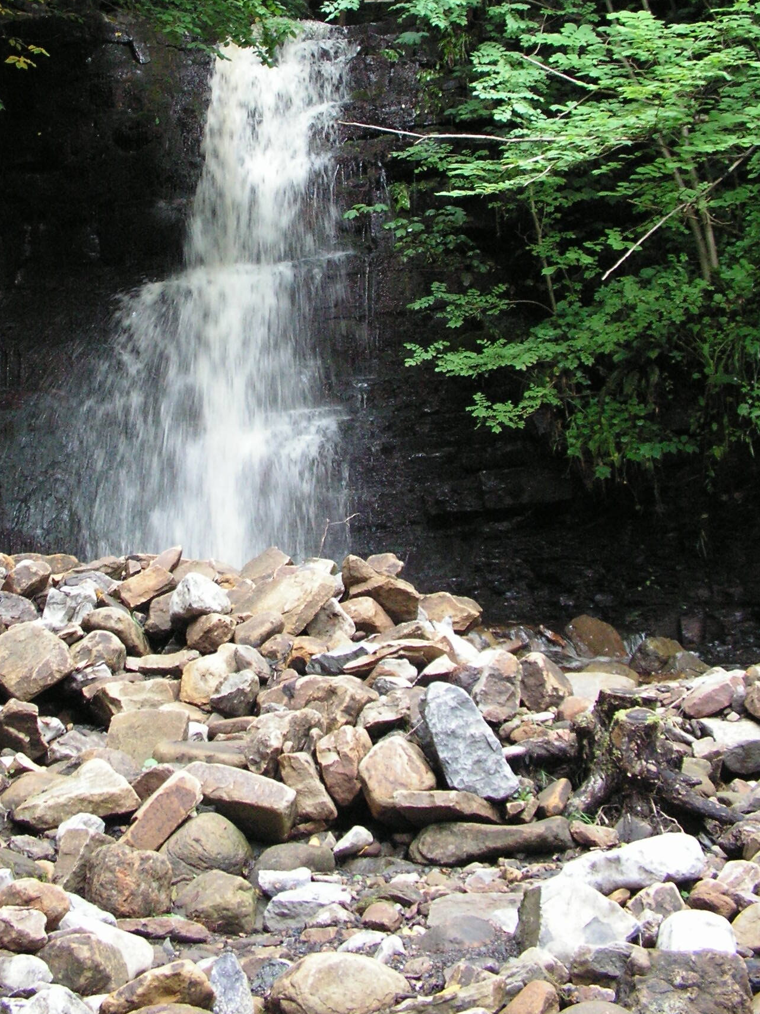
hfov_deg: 26.9
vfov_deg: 35.1
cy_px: 320
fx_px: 1581
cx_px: 251
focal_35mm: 54
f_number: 3.2
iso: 125
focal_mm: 6
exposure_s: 1/40
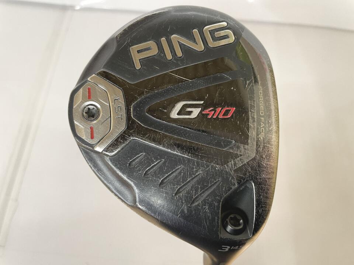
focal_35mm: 26
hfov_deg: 67.3
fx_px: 266
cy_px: 132
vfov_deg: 53.1
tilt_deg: -65.6
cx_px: 177
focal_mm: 4.2
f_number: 1.6
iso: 125
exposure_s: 1/60
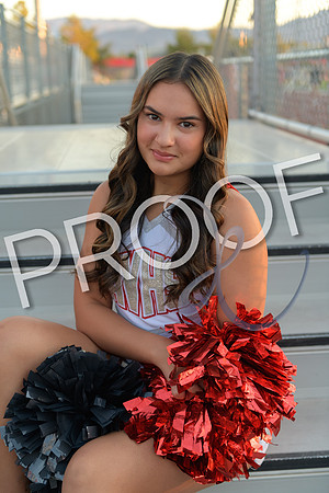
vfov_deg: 38.2
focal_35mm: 52
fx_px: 713
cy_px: 246
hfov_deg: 26.0
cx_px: 164
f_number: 2.8
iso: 250
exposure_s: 1/125
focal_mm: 52
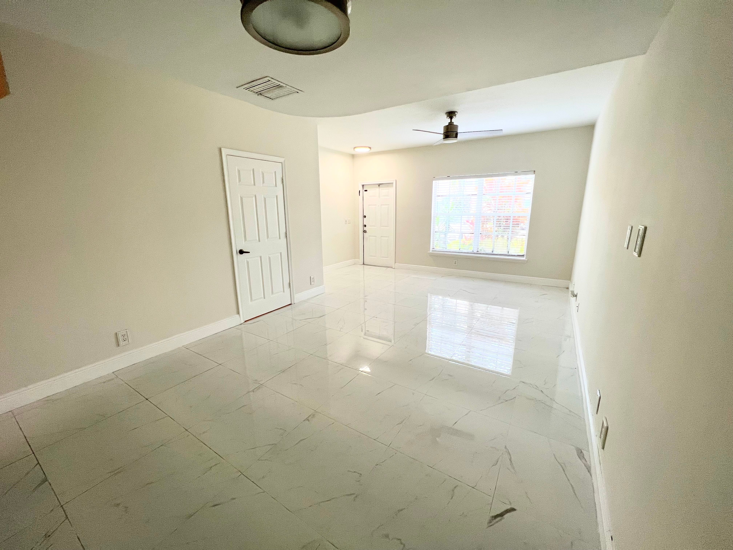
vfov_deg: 89.9
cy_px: 275
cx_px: 366
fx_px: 275
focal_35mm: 13
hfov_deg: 106.2
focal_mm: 1.57
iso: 100
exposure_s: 1/120
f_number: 1.8
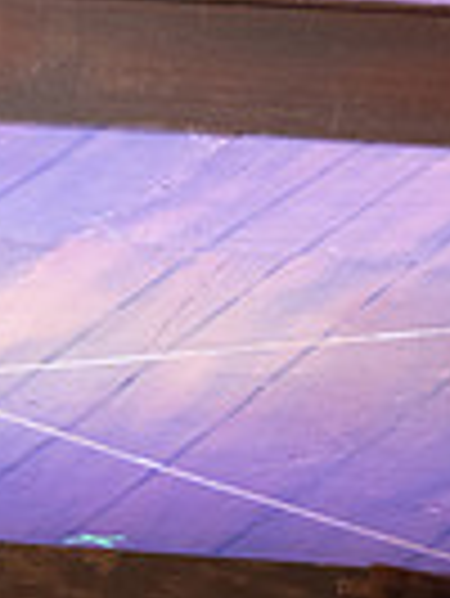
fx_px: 23172
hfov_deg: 1.1
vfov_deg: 1.5
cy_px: 0
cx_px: -783
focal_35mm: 1339
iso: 4000
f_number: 6.3
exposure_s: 1/160
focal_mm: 320
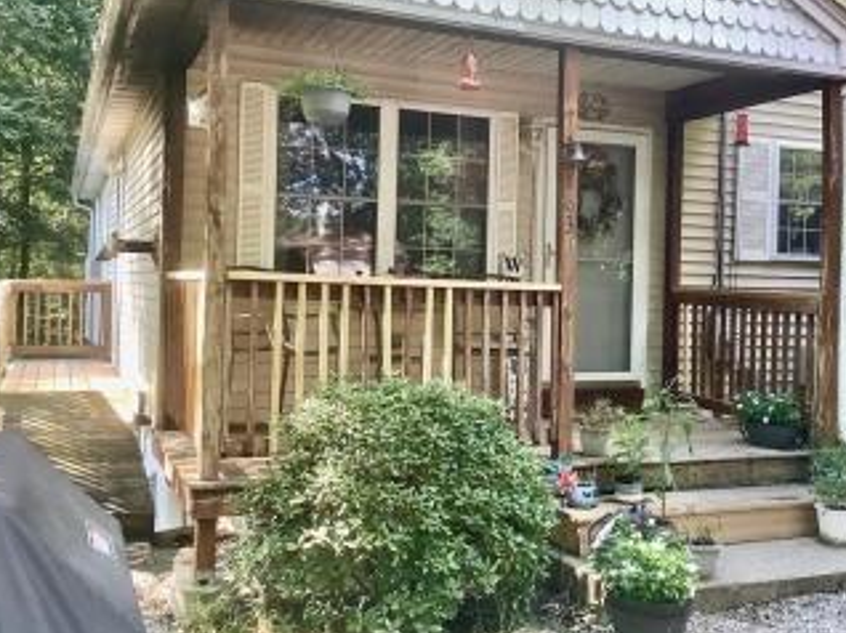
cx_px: 495
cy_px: 277
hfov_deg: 47.7
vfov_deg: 36.7
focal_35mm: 39
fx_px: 952
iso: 100
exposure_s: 1/120
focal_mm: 3.3
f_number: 2.4
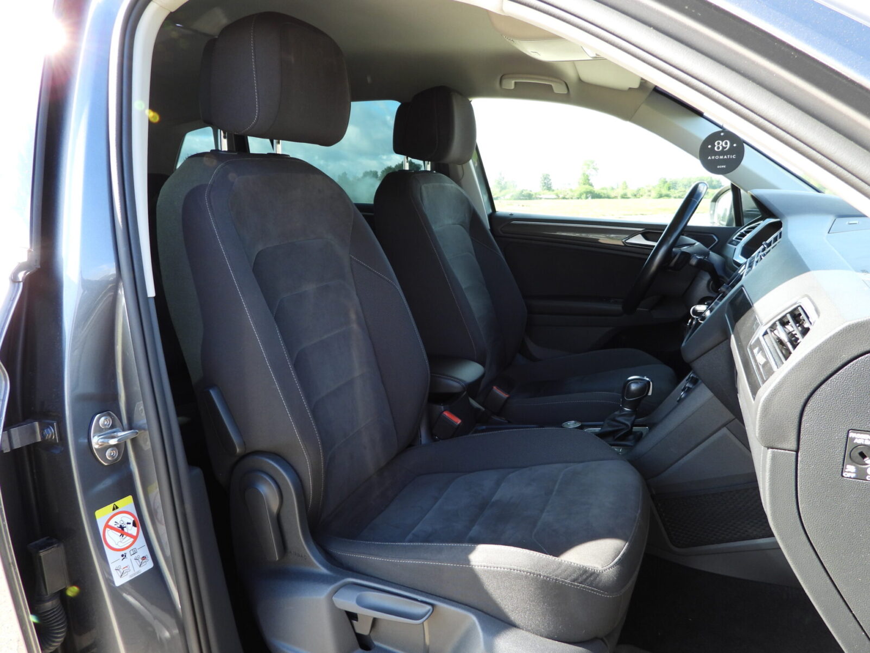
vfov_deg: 56.8
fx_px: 603
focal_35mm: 24
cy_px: 326
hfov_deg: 71.6
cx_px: 435
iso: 100
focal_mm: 4.3
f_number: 2.8
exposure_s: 1/100
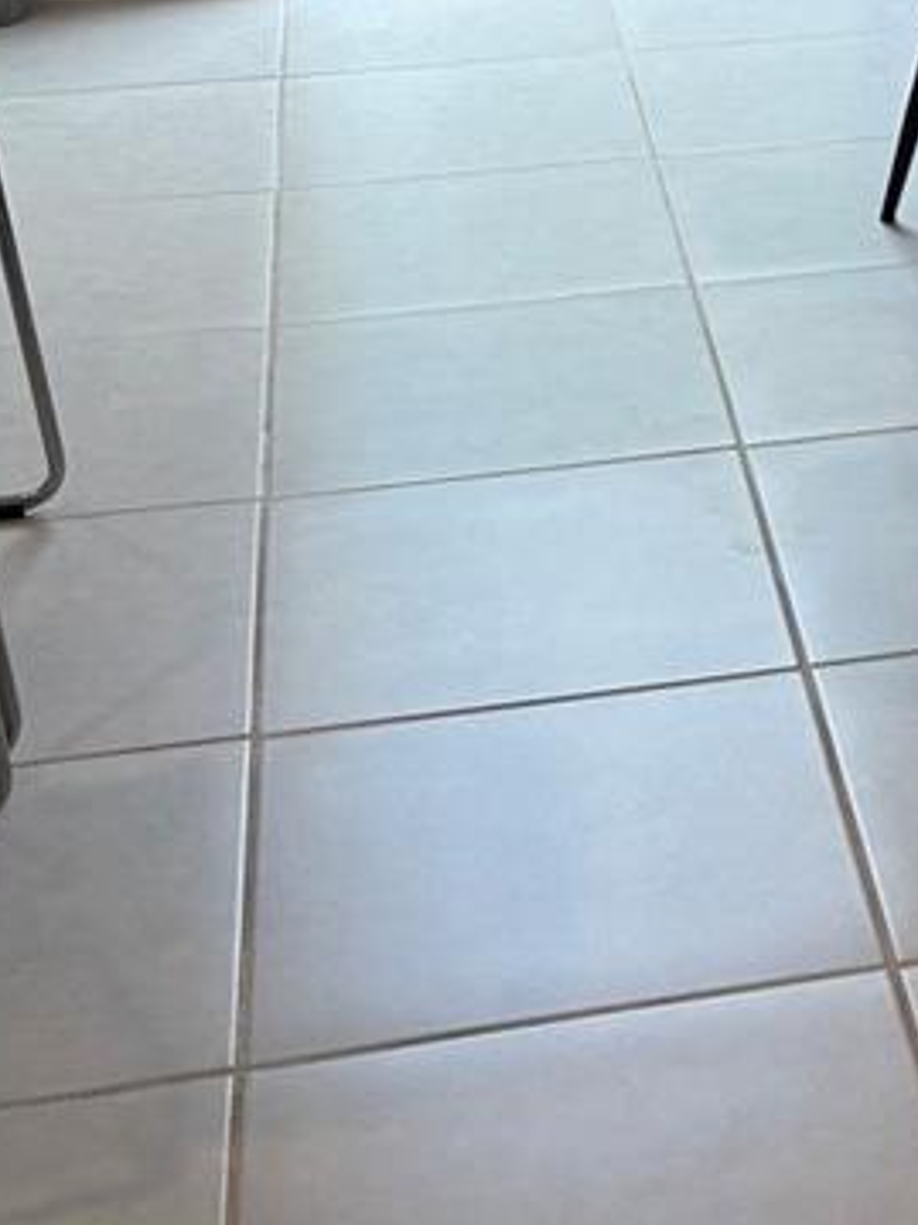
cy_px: -164
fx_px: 3078
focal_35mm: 87
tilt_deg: -13.0
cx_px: 1273
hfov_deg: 15.9
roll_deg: -2.0
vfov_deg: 21.2
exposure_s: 1/140
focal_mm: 5.96
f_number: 1.6
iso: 50
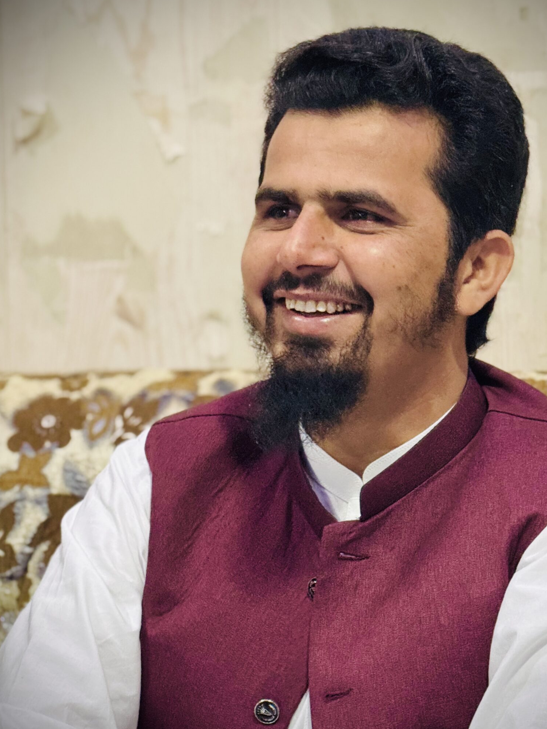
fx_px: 3245
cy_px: 387
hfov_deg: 9.6
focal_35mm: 154
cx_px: 314
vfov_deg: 12.8
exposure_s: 1/50
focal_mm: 15.66
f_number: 2.8
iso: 400
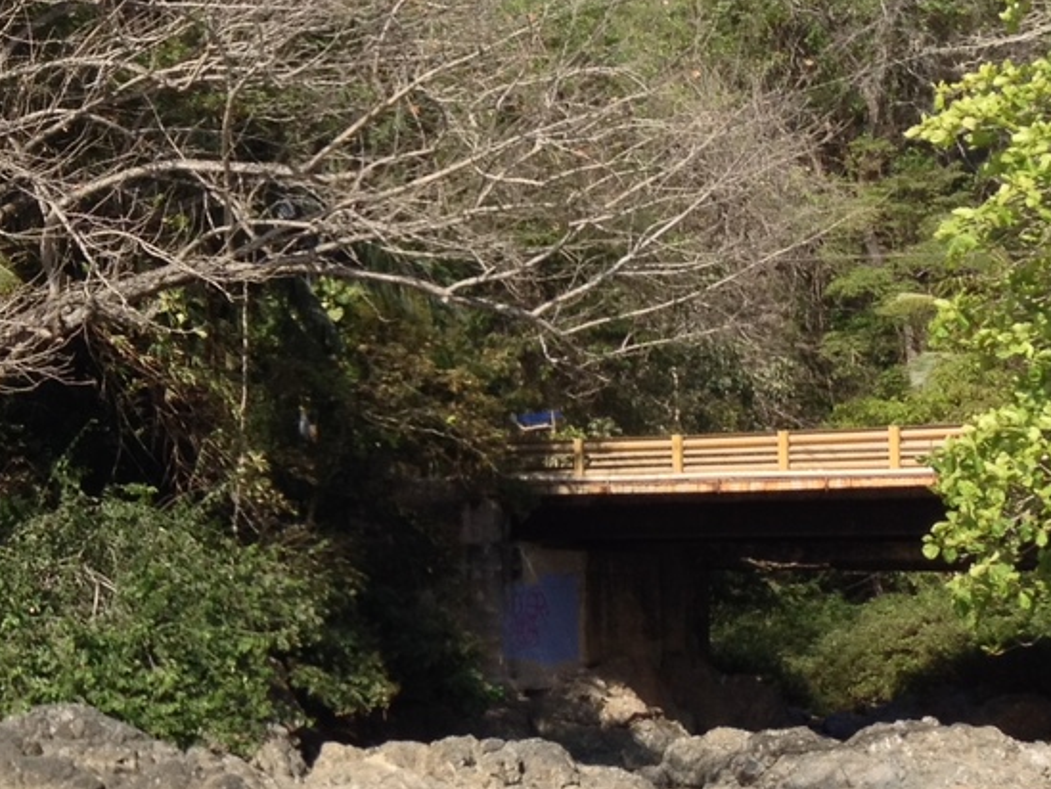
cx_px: -107
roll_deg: -0.5
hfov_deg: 18.5
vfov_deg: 14.5
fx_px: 3098
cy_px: 329
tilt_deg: +3.9
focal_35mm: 102
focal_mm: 4.28
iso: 50
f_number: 2.4
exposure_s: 1/1022
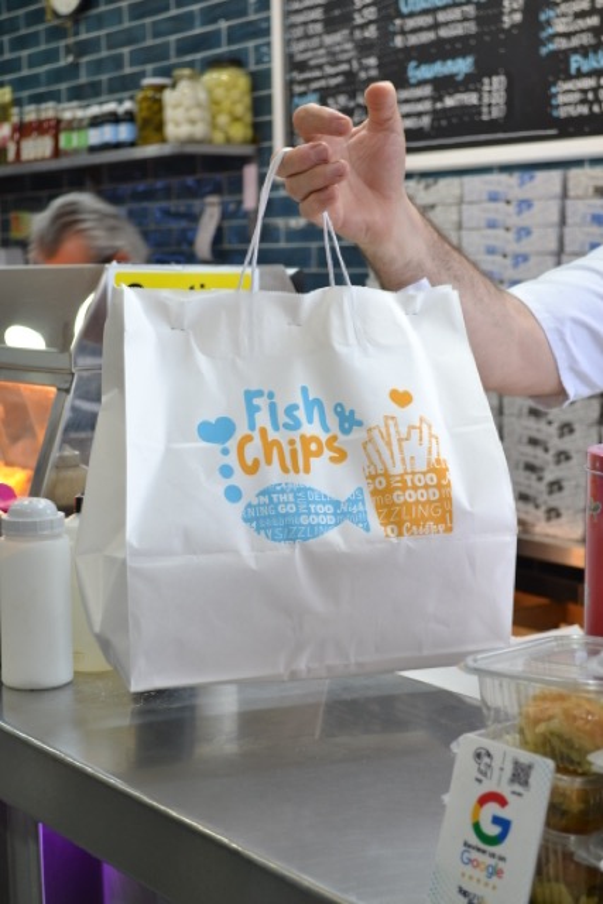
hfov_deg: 23.8
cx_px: 302
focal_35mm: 57
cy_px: 452
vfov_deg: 35.0
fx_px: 1431
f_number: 5
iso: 400
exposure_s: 1/40
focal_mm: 38
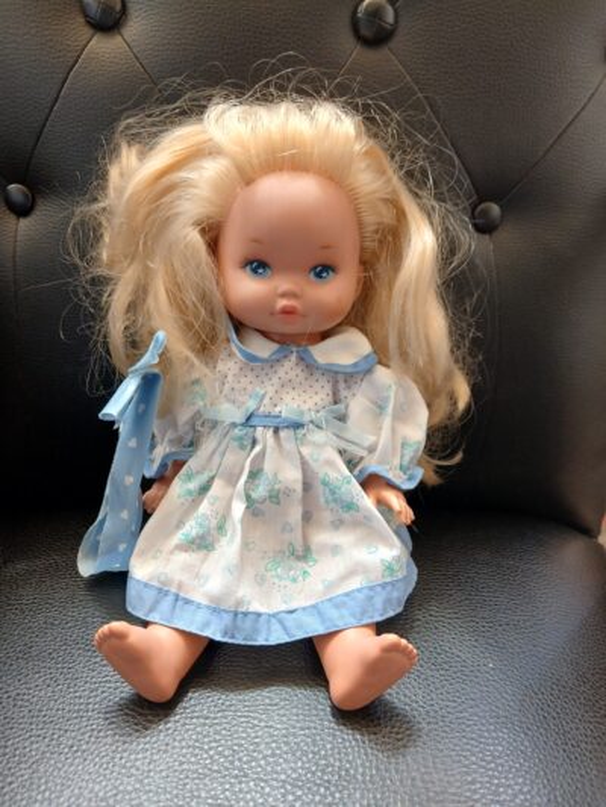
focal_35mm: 27
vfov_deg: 65.3
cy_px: 404
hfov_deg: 51.4
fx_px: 630
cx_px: 303
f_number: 1.8
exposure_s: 1/50
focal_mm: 3.98
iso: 160
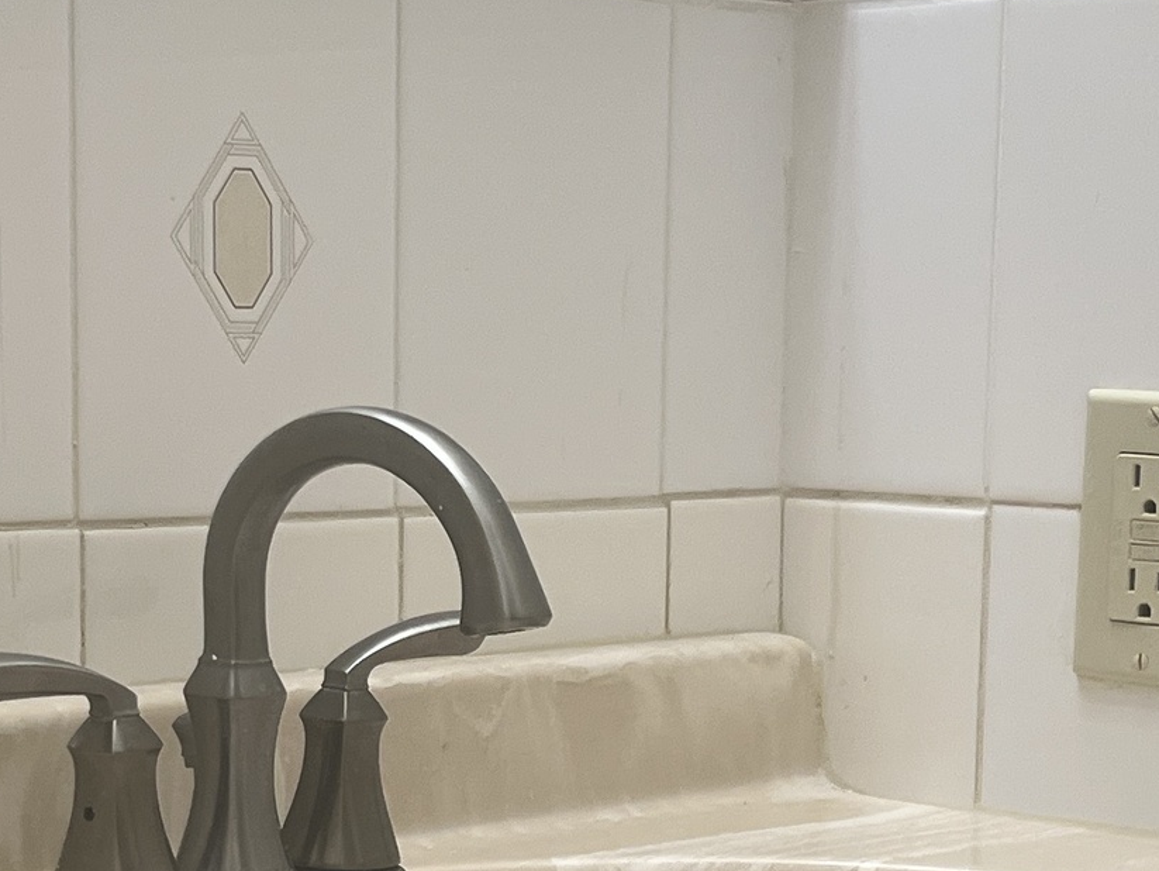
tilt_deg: -8.0
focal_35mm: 97
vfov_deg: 15.1
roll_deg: -0.1
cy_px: 726
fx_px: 3249
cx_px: 499
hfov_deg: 20.2
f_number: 1.5
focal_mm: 5.7
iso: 80
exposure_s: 1/120
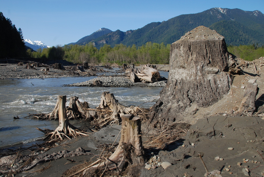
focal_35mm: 30
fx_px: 220
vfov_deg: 43.7
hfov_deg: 61.9
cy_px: 88
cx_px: 132
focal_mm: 20
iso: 160
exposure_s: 1/250
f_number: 8
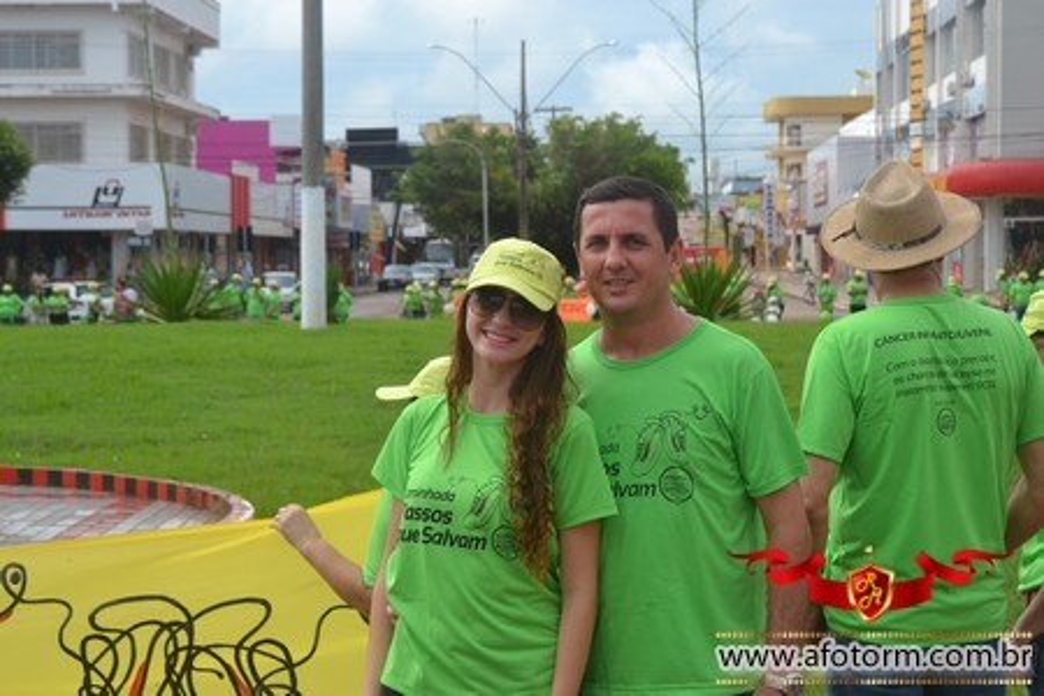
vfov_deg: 17.5
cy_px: 348
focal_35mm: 78
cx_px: 522
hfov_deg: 26.0
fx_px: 2262
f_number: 8
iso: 100
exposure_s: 1/250
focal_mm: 52
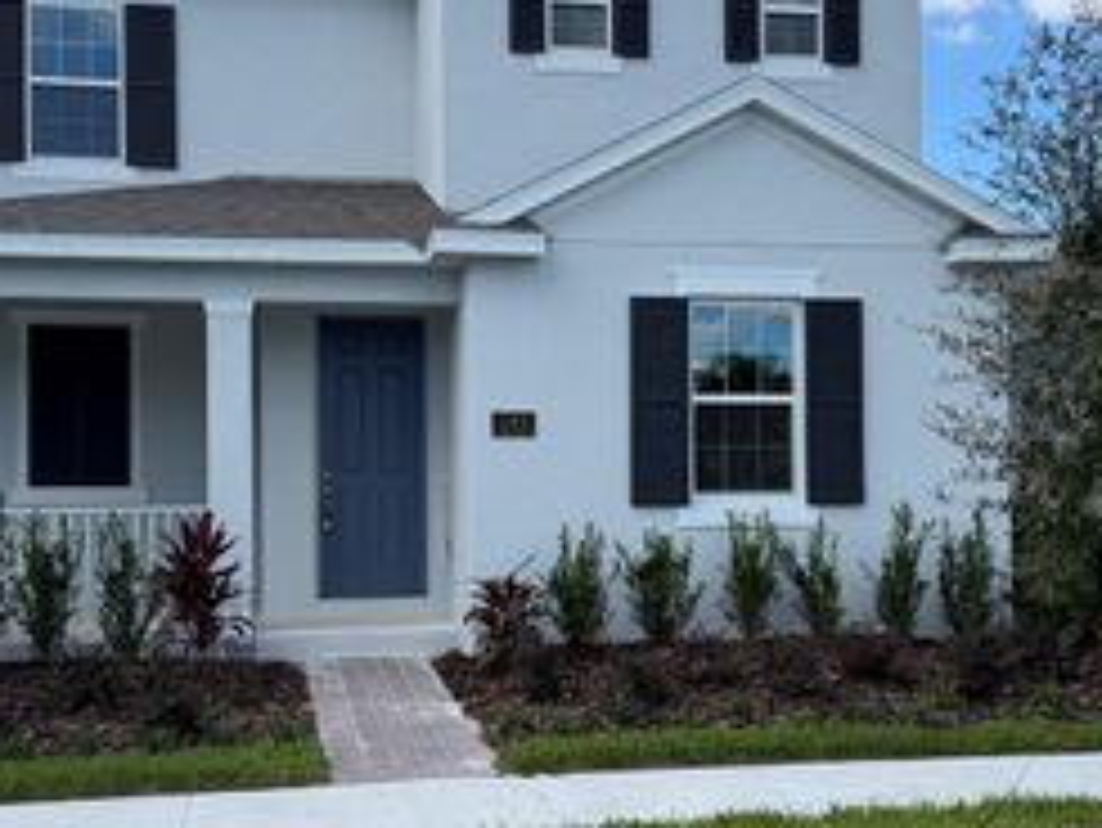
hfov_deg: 38.9
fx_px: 1561
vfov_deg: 29.7
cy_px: 448
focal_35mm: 49
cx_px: 531
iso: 100
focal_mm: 6.76
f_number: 1.78
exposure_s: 1/3953
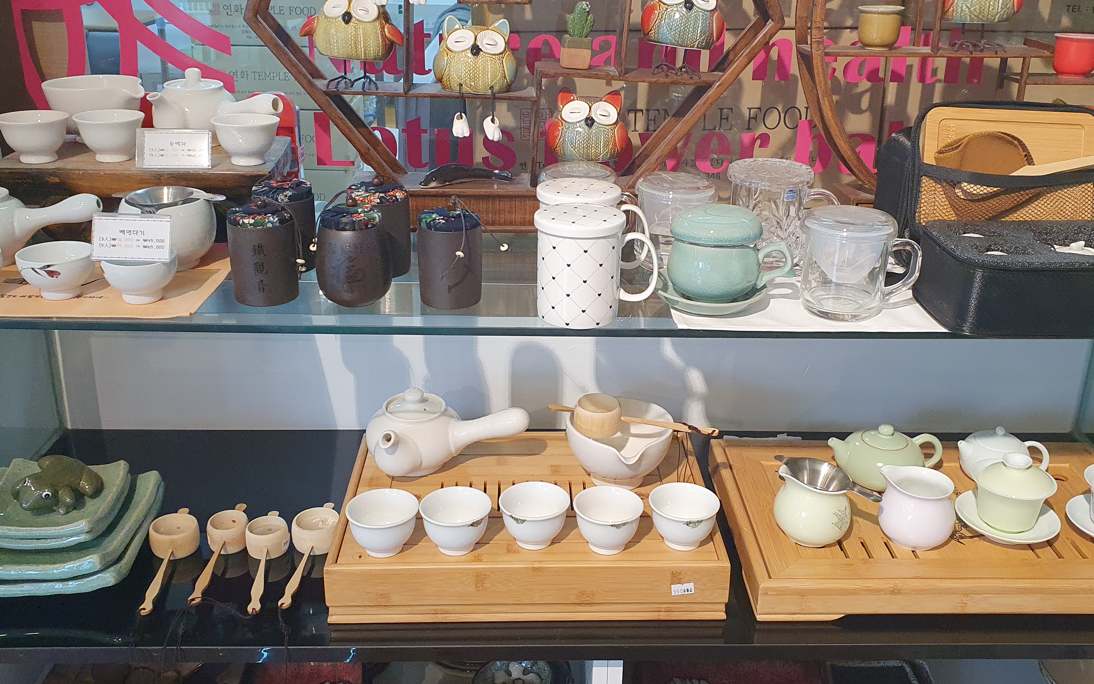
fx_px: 1014
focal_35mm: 34
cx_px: 559
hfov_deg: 56.7
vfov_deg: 37.3
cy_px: 321
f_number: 2.4
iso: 250
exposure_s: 1/120
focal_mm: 4.32
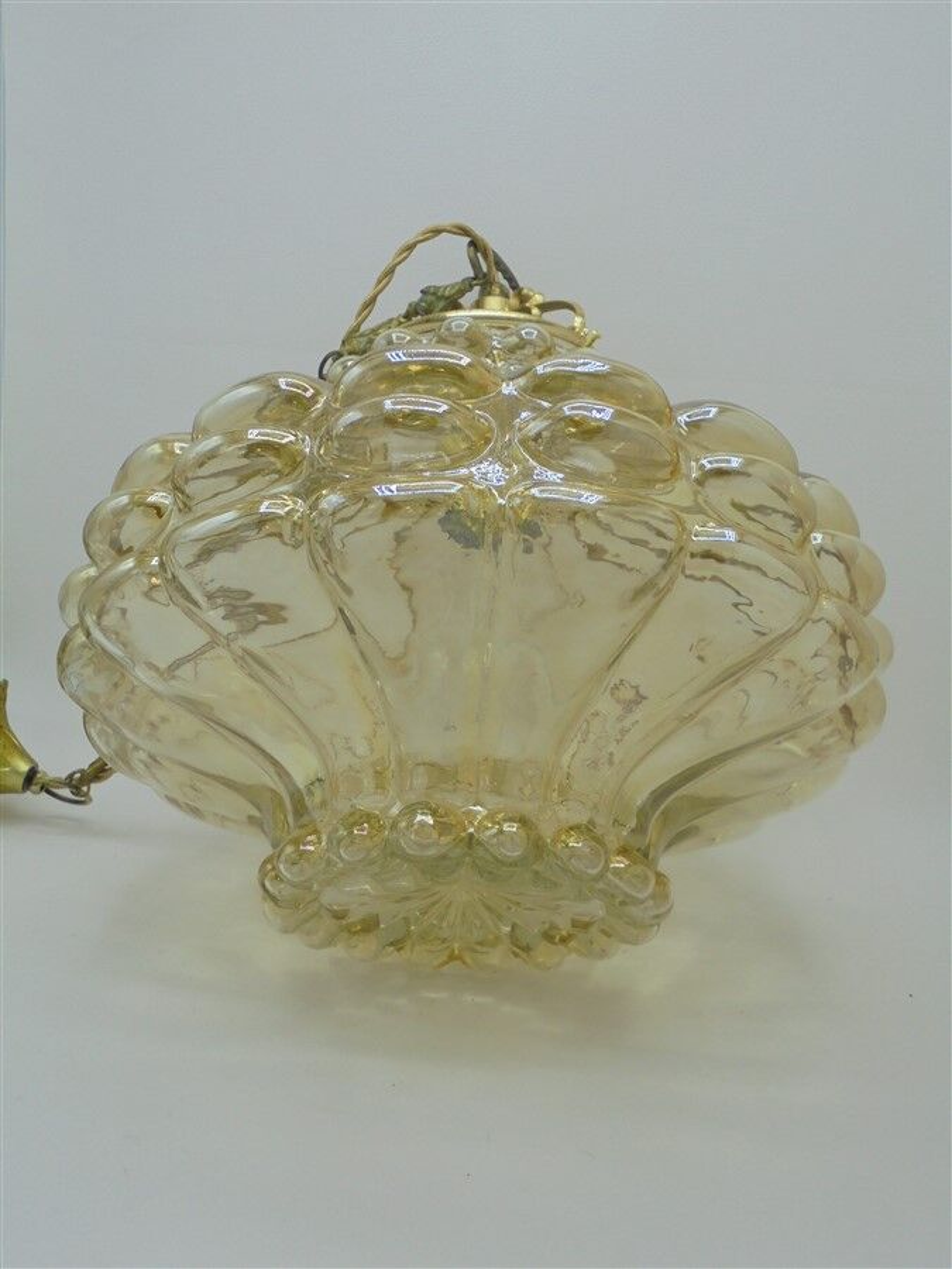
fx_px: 1247
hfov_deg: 41.8
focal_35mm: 34
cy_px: 634
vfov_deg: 54.0
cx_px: 476
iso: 100
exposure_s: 1/80
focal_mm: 6.1
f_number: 4
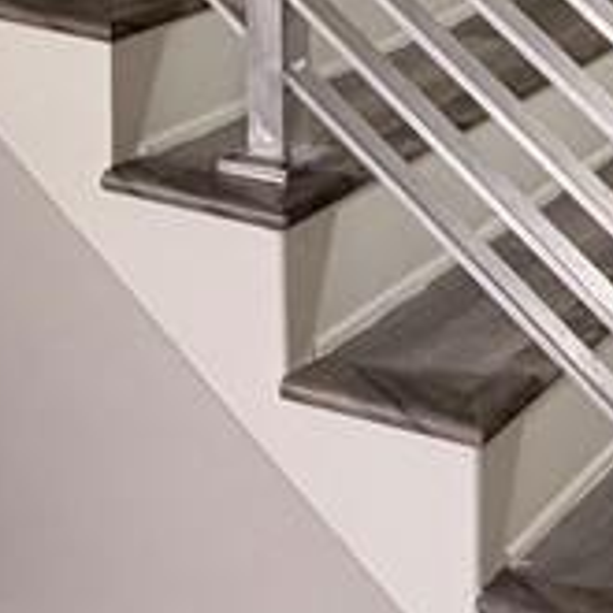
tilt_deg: -1.6
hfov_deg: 21.0
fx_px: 1543
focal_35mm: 77
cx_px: 728
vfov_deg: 19.1
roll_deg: +0.6
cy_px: -364
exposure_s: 1/60
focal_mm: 2.22
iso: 200
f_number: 2.2
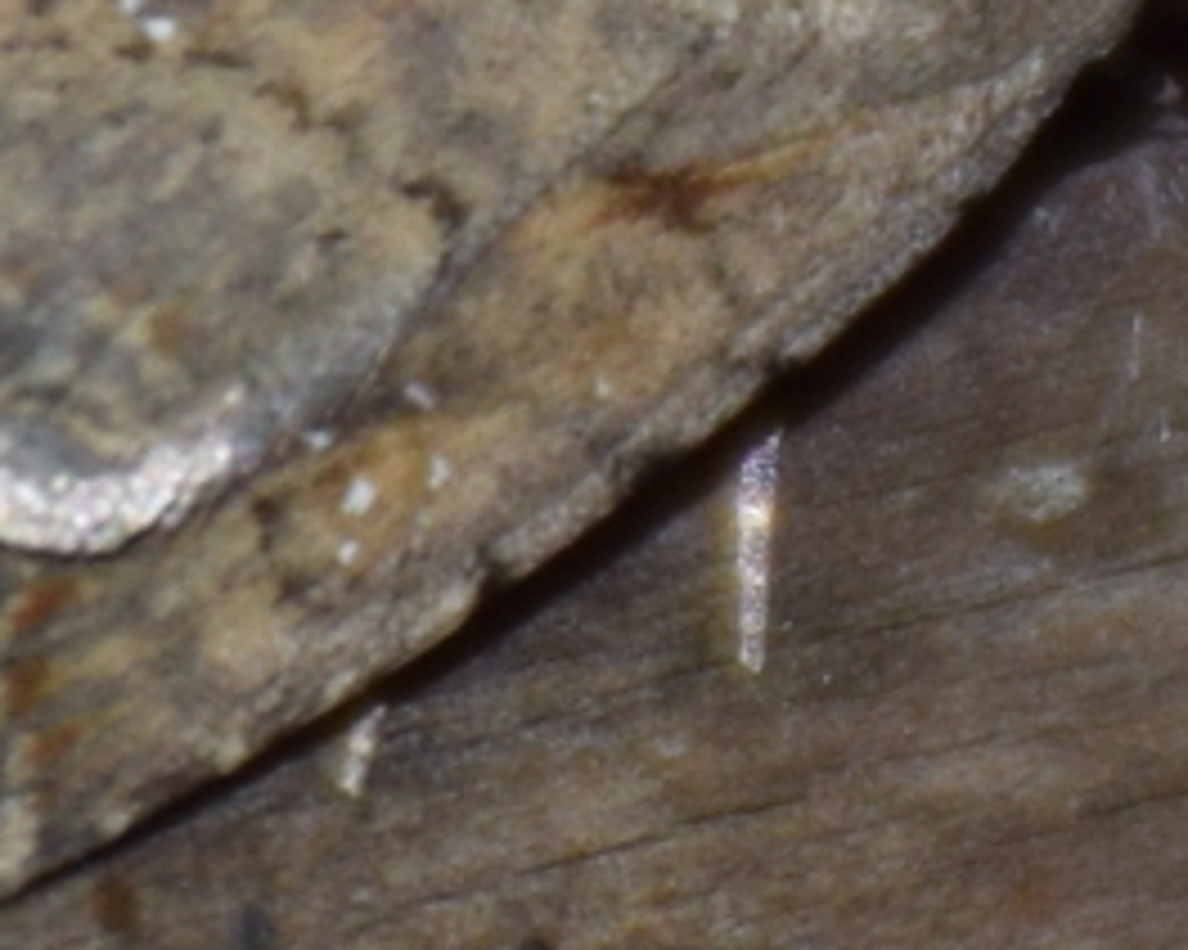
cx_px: 441
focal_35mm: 716
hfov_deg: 2.7
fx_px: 25165
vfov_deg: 2.2
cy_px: 306
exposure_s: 1/60
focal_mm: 140
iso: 320
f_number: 5.6
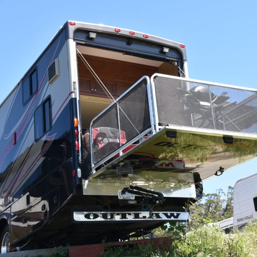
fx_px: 613
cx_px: 167
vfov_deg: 23.7
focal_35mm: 73
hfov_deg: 23.6
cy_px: 129
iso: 200
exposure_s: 1/320
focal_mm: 38
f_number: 7.1
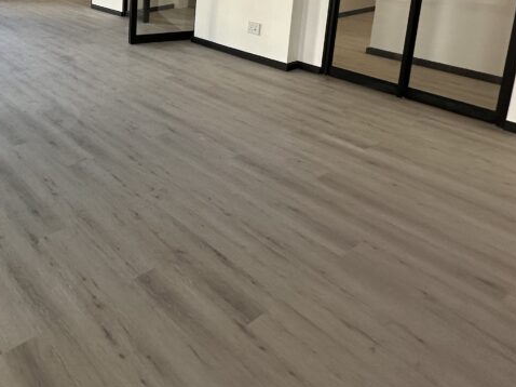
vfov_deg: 40.4
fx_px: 447
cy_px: -9
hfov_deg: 51.0
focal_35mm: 30
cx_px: 26
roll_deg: +0.2
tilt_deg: -9.5
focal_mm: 2.22
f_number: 2.2
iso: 100
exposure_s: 1/99
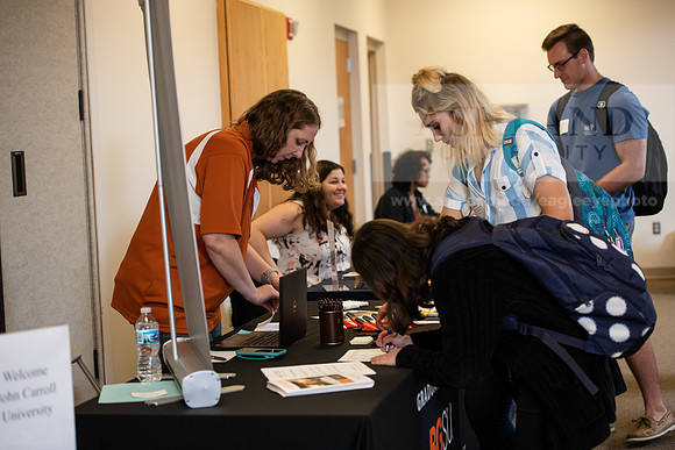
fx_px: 1313
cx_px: 338
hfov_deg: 28.8
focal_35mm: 70
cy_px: 225
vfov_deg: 19.5
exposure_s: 1/200
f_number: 3.5
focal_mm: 70
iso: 1000
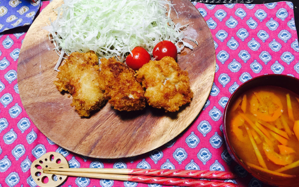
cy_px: 82
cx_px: 149
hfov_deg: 61.2
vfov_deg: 40.6
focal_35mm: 31
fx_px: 253
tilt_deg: -71.4
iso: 32
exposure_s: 1/15
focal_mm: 4.15
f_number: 2.2
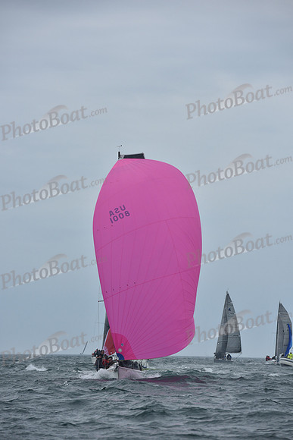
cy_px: 220
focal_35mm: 165
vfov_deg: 12.4
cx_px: 146
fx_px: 2013
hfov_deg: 8.3
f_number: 6.3
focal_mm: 165
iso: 320
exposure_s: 1/1250
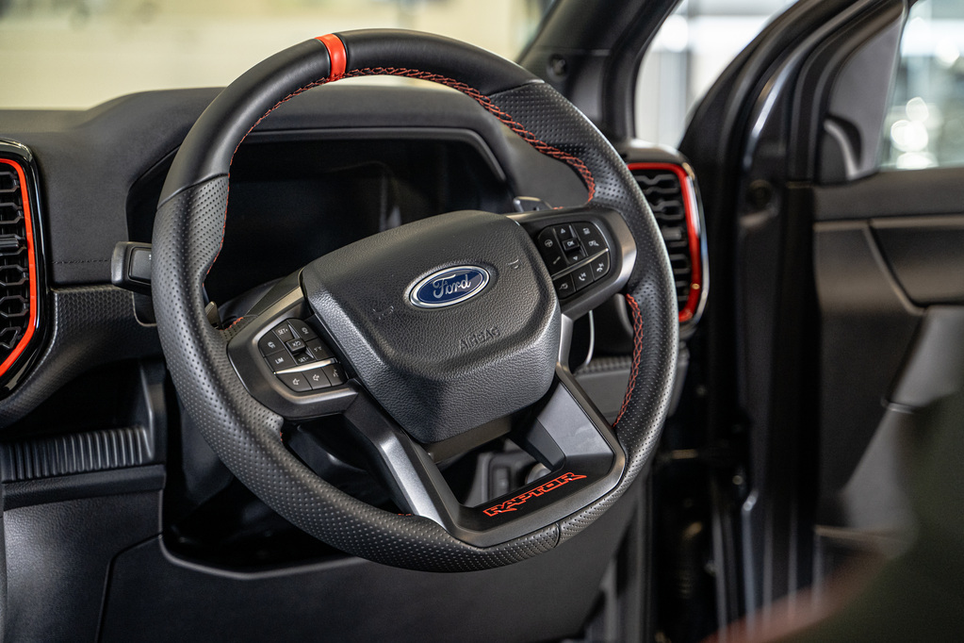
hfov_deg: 31.9
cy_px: 322
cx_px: 482
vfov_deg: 21.6
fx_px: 1687
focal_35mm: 63
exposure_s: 1/125
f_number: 3.2
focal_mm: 63
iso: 1600
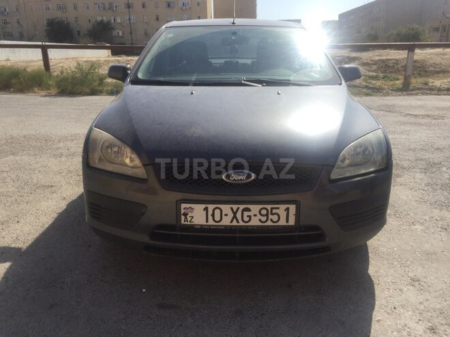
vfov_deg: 48.2
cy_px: 168
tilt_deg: -15.6
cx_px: 225
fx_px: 377
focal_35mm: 29
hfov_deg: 61.7
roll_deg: -2.1
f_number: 2.2
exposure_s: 1/2198
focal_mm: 4.15
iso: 32
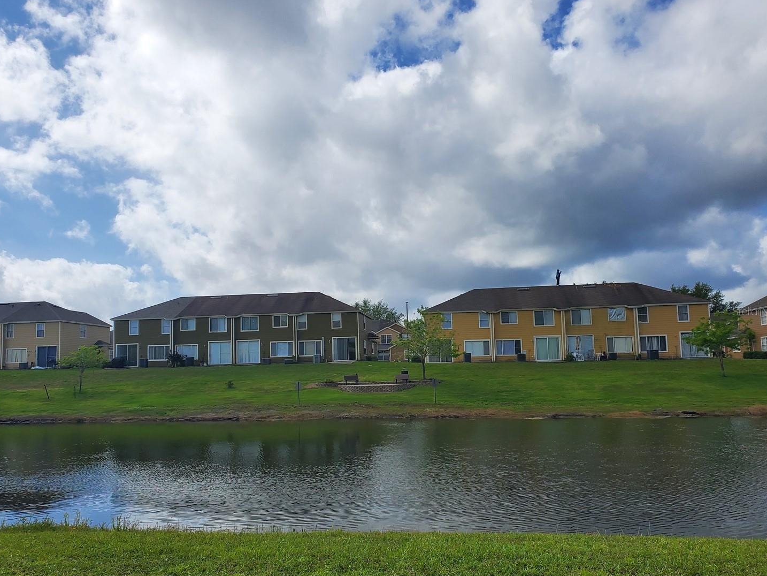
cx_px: 355
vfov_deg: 48.2
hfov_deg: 61.6
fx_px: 643
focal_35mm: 29
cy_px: 311
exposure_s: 1/3418
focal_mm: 4.3
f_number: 2.4
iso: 50
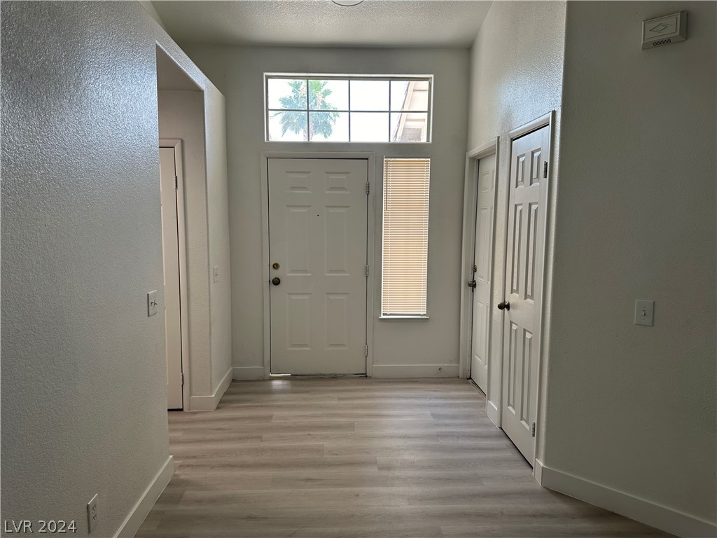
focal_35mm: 24
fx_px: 497
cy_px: 269
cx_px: 358
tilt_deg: -6.3
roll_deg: -0.1
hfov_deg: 71.6
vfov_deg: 56.8
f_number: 1.78
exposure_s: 1/184
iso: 64
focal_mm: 6.86
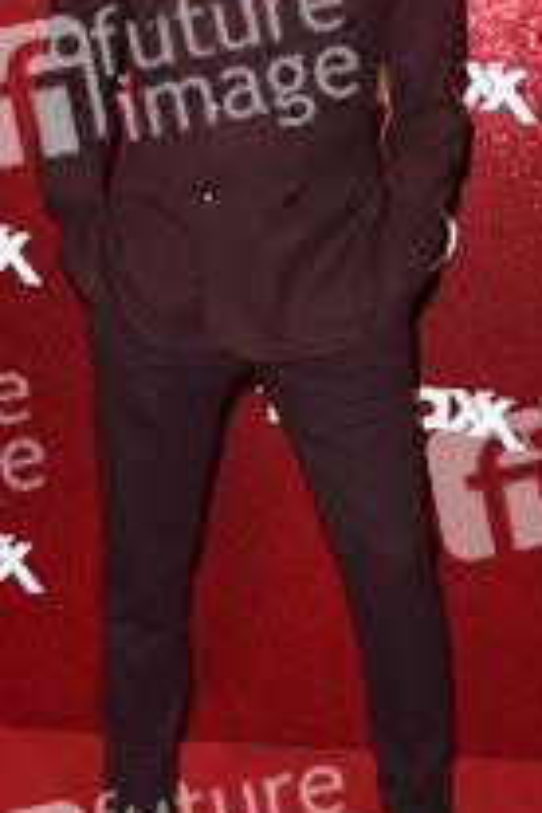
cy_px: 271
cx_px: 271
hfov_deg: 15.7
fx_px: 1965
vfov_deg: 23.3
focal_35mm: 87
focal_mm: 45
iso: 640
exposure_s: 1/250
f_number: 5.6
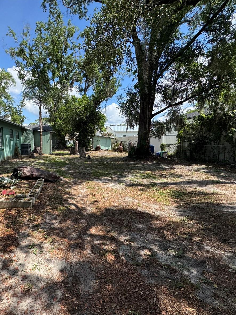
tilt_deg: -6.6
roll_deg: +0.9
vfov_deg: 84.7
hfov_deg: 65.7
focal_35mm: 19
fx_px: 173
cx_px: 68
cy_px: 160
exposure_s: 1/779
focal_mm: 2.22
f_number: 2.2
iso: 50
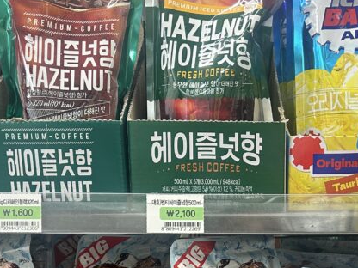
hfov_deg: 30.0
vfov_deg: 21.6
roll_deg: +0.5
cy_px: 303
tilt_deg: -12.8
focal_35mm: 64
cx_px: 250
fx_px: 662
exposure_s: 1/120
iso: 125
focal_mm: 5.7
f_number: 1.5
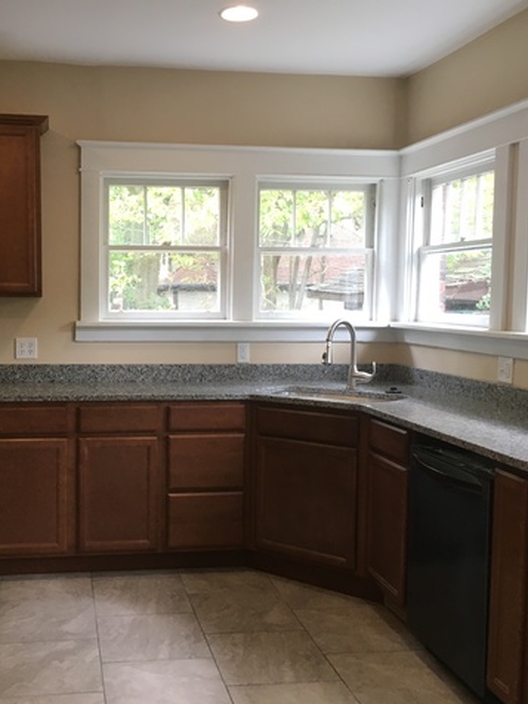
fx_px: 793
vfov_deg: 47.9
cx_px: 163
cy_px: 352
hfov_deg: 36.3
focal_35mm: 39
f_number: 2.2
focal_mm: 4.15
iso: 40
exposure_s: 1/30
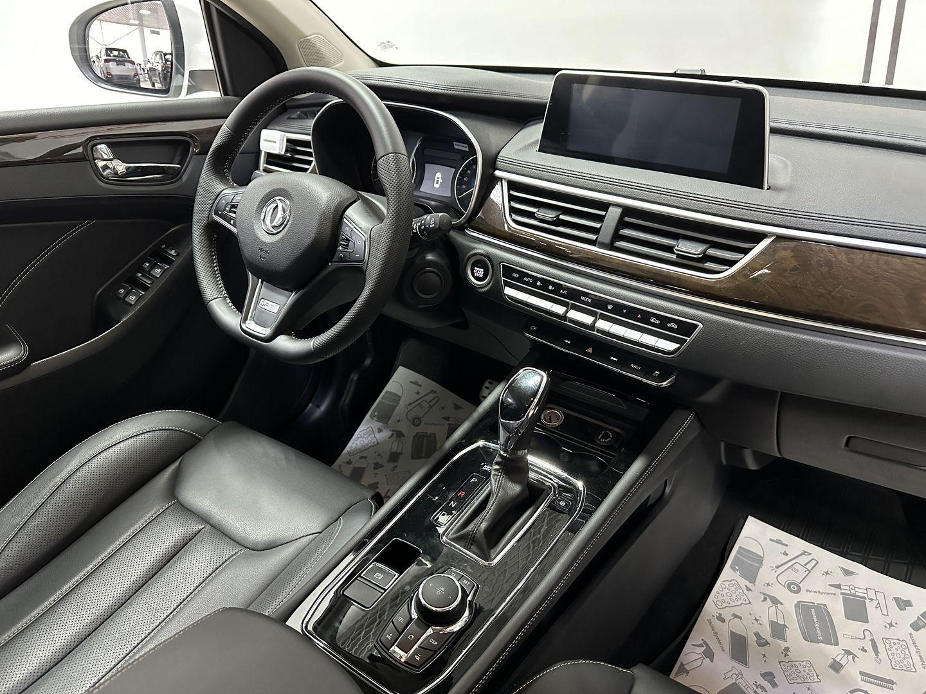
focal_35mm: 24
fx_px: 642
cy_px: 347
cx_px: 463
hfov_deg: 71.6
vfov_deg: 56.8
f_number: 1.78
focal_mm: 6.86
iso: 800
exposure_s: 1/50
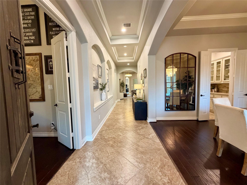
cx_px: 124
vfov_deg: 85.7
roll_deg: +1.8
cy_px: 92
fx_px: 100
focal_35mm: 14
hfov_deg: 102.1
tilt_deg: -3.5
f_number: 2.2
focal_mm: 2.22
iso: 400
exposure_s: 1/60
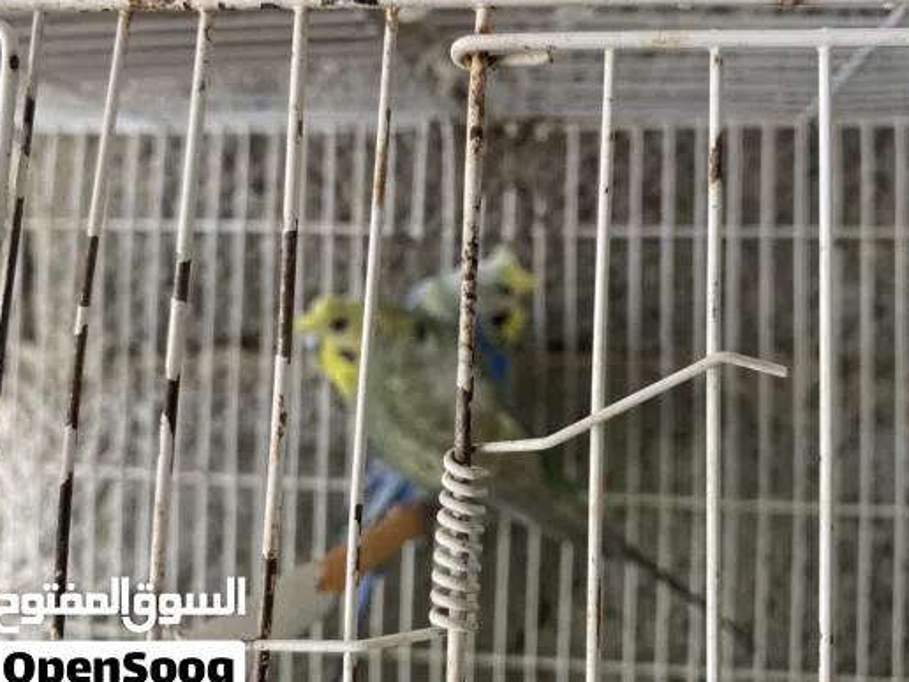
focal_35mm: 31
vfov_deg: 45.4
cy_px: 322
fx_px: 814
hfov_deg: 58.2
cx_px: 511
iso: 100
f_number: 1.8
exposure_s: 1/121
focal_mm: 4.25
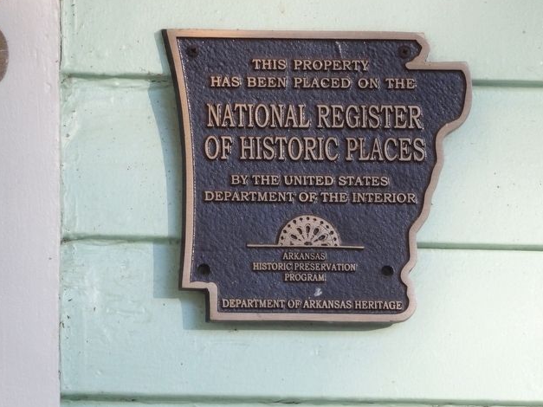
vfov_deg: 1.1
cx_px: 244
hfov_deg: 1.5
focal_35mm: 1344
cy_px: 208
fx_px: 21078
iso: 363
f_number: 5.7
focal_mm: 188.8
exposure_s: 1/125
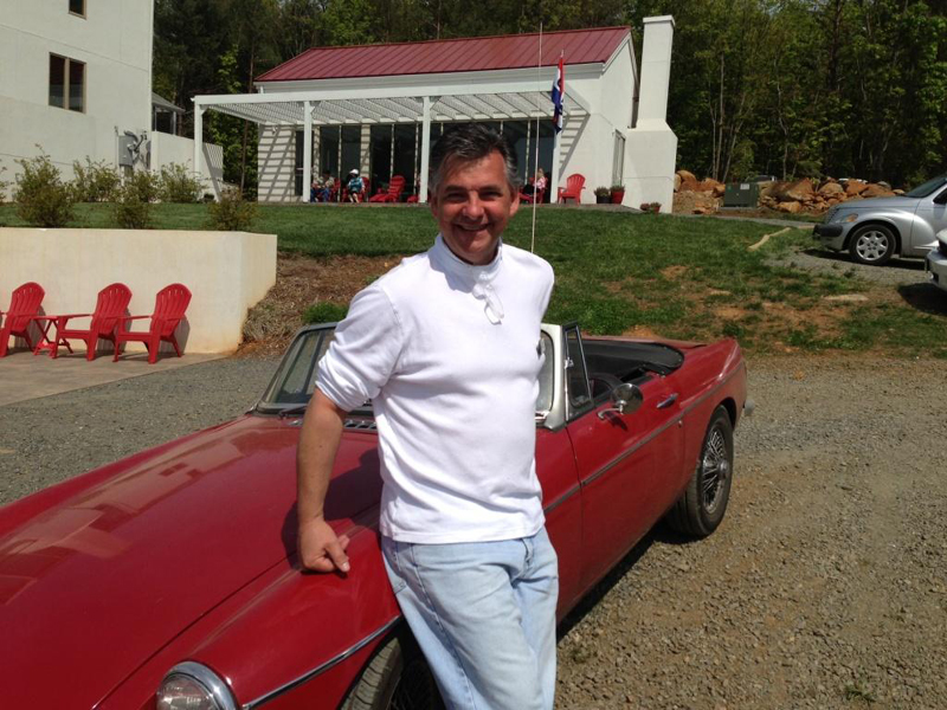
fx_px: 903
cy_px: 355
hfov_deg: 55.4
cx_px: 474
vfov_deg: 42.9
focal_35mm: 33
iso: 50
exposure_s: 1/3390
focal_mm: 4.13
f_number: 2.4
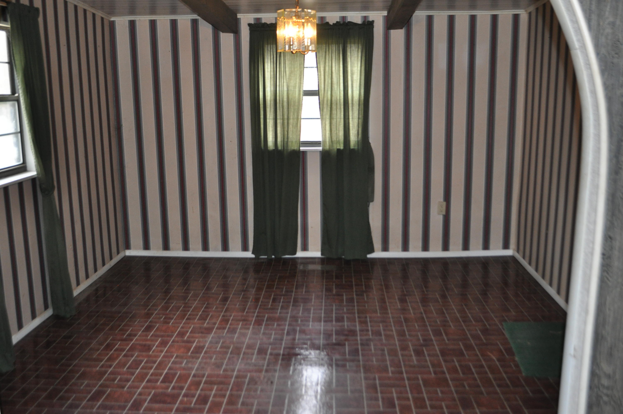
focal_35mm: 36
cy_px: 207
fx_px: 622
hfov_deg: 53.2
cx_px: 312
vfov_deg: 36.8
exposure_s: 1/60
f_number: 4
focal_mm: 24
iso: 800
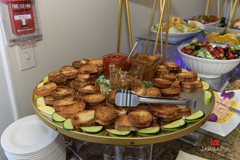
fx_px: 227
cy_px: 80
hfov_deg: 55.8
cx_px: 120
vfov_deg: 38.9
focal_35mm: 34
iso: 400
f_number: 3.2
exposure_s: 1/200
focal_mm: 34
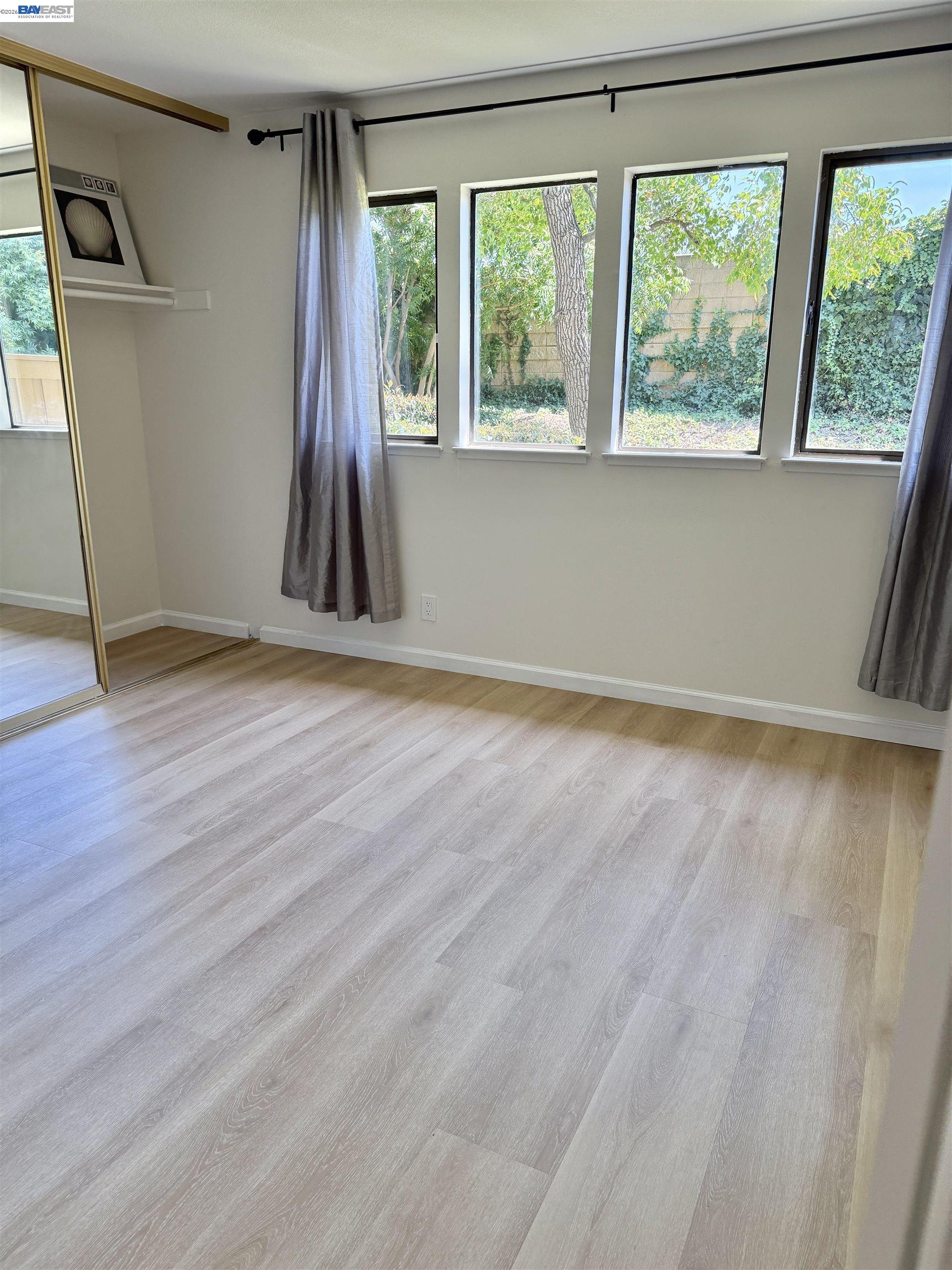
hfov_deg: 56.8
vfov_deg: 71.6
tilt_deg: -16.9
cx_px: 476
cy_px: 635
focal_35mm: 24
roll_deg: -1.2
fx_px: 880
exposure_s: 1/228
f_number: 1.78
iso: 160
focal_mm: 6.76
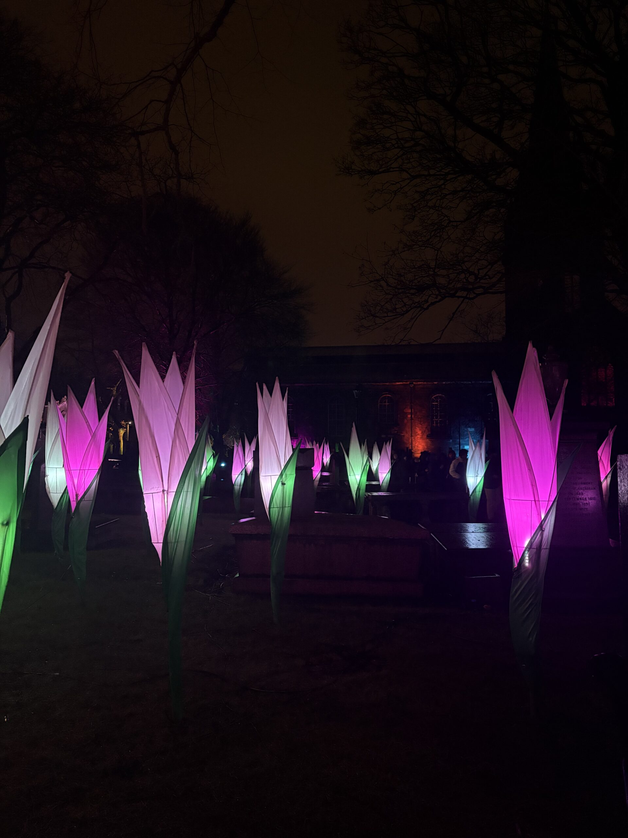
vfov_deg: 67.3
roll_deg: -0.4
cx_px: 314
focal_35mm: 26
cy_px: 419
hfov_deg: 53.1
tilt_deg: +4.2
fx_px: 629
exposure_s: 1/60
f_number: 1.6
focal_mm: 5.96
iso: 500
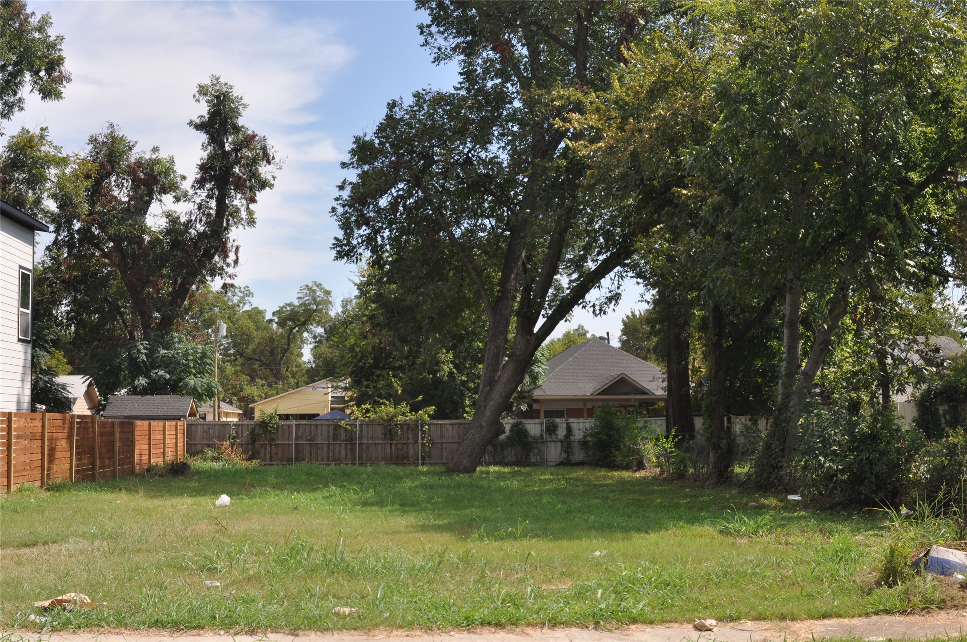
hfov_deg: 46.5
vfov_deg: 31.8
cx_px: 484
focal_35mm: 42
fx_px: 1127
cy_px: 321
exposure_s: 1/320
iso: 200
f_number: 9
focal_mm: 28
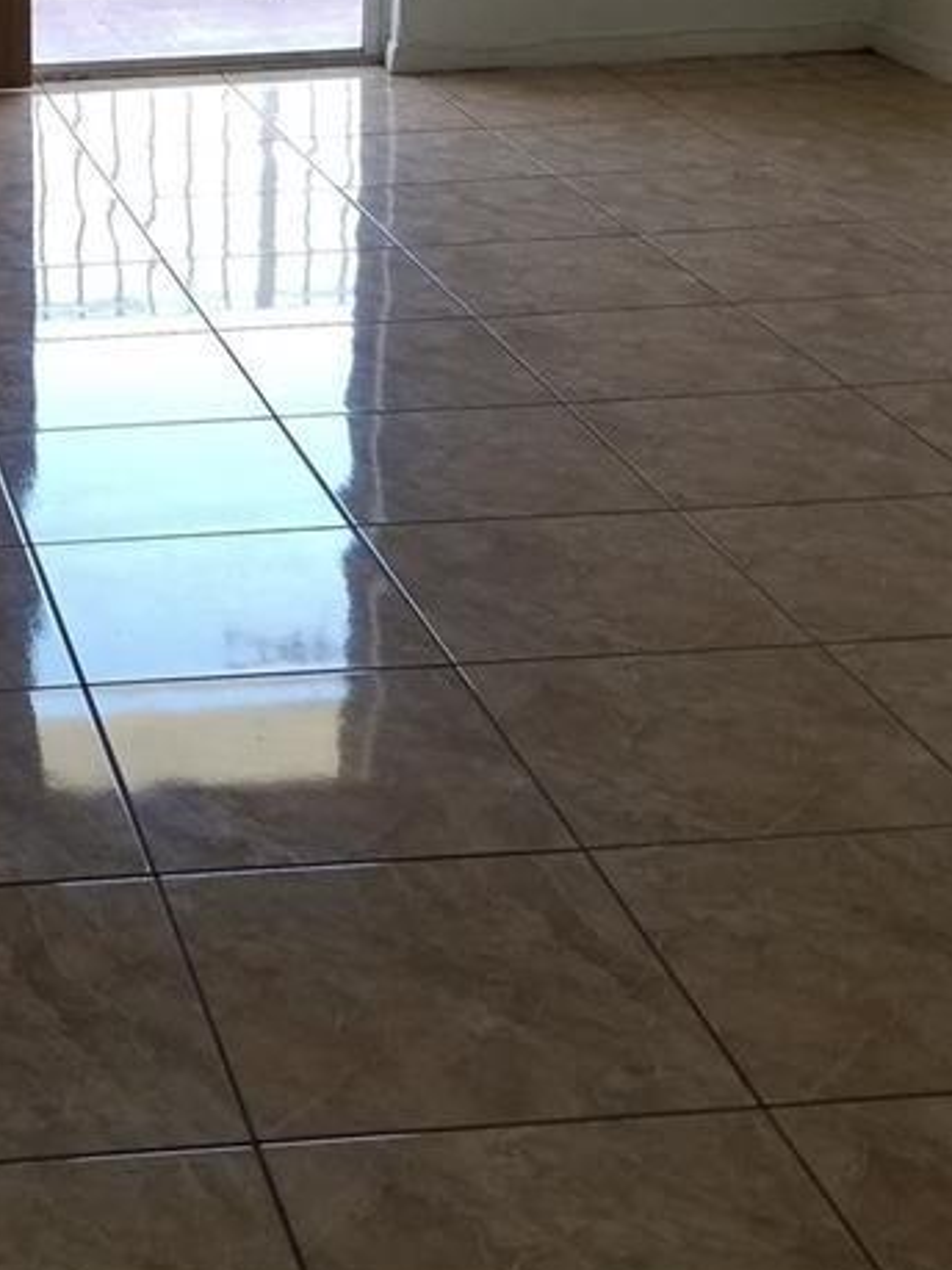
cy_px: 313
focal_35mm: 68
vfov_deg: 28.1
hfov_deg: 20.2
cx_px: -194
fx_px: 2495
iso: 80
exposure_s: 1/60
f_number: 1.7
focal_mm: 4.3
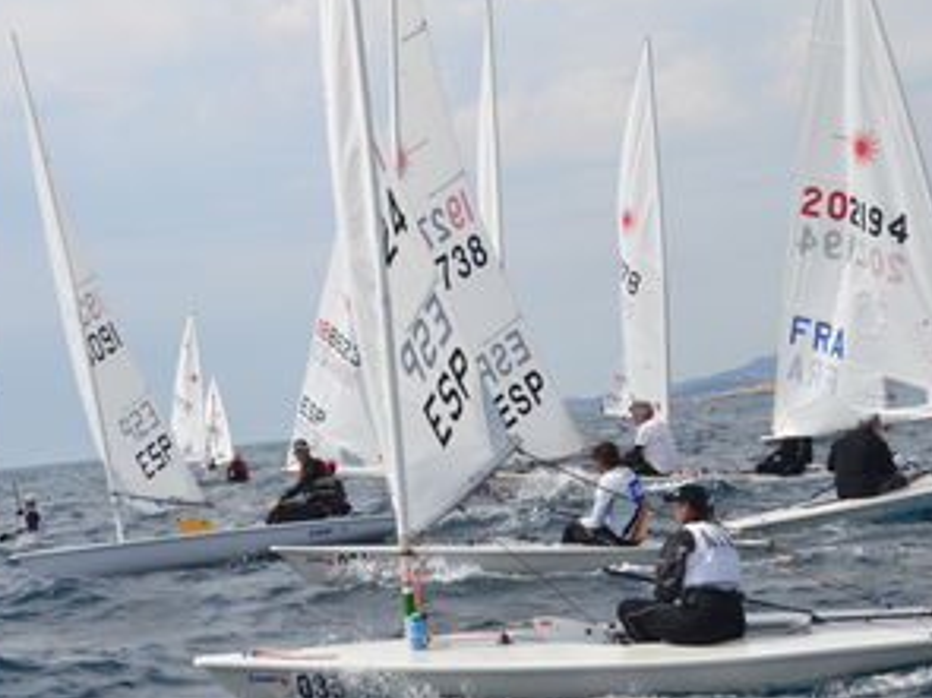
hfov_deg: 18.3
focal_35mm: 108
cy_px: 387
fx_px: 2897
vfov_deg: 13.7
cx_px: 382
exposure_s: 1/320
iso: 100
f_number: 9
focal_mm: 55
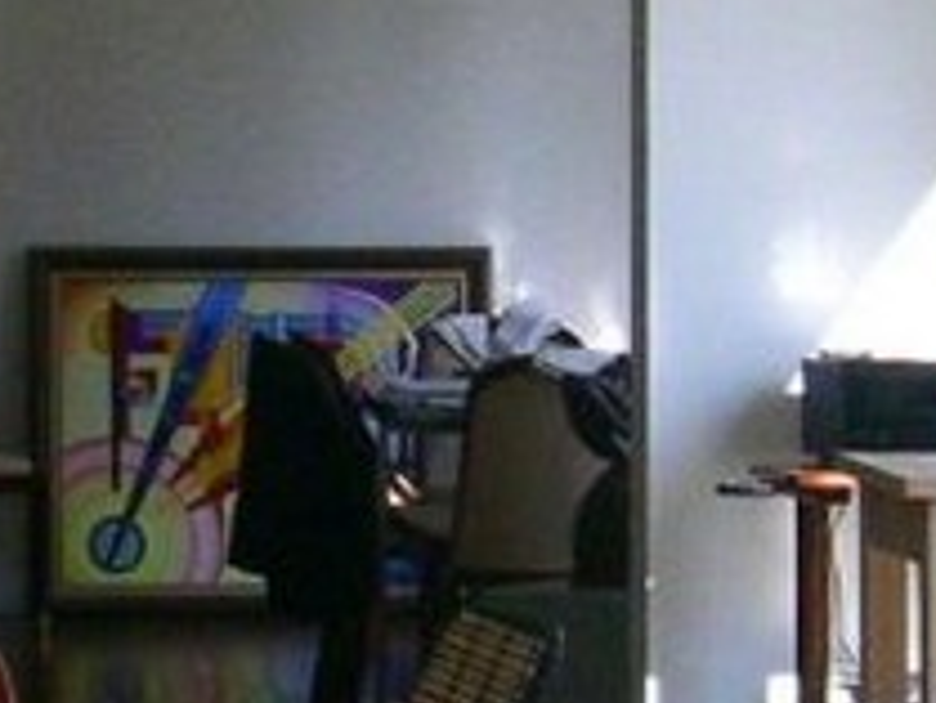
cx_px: 143
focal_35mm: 191
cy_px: 206
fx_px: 5168
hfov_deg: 10.3
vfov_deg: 7.8
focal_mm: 8
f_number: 5.5
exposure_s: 1/214
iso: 200
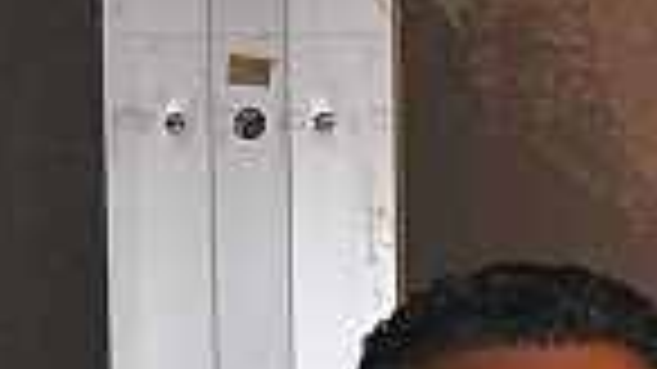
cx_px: 878
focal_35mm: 242
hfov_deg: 8.8
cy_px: 1053
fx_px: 4214
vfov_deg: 4.8
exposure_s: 1/60
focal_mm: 22
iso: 800
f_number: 3.8
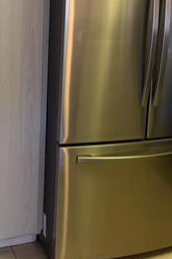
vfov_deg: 32.0
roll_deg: -2.2
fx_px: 444
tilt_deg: -10.6
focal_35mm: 62
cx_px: 78
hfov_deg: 21.9
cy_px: 77
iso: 320
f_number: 1.78
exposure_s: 1/60
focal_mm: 6.76
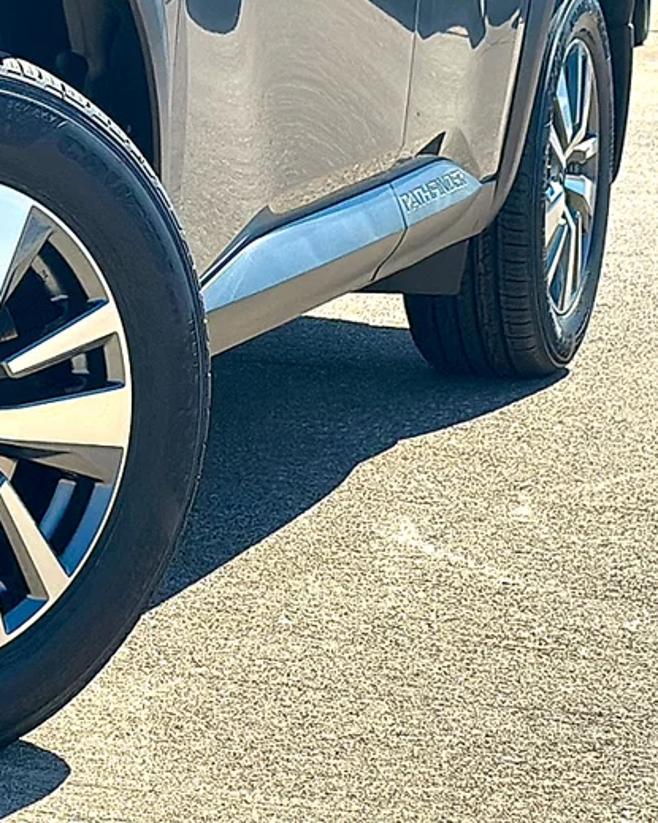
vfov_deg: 17.2
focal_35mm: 112
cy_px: 408
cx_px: 176
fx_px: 2727
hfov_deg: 13.7
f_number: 1.78
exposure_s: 1/5319
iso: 100
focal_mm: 6.86
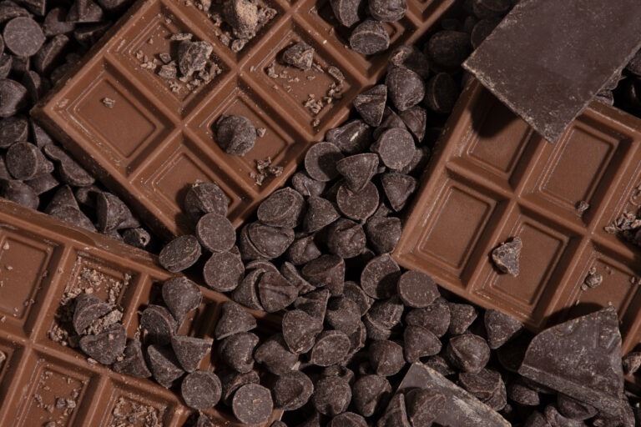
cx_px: 320
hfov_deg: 9.8
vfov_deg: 6.5
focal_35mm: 210
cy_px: 214
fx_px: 3739
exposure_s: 1/125
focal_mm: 140
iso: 200
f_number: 11
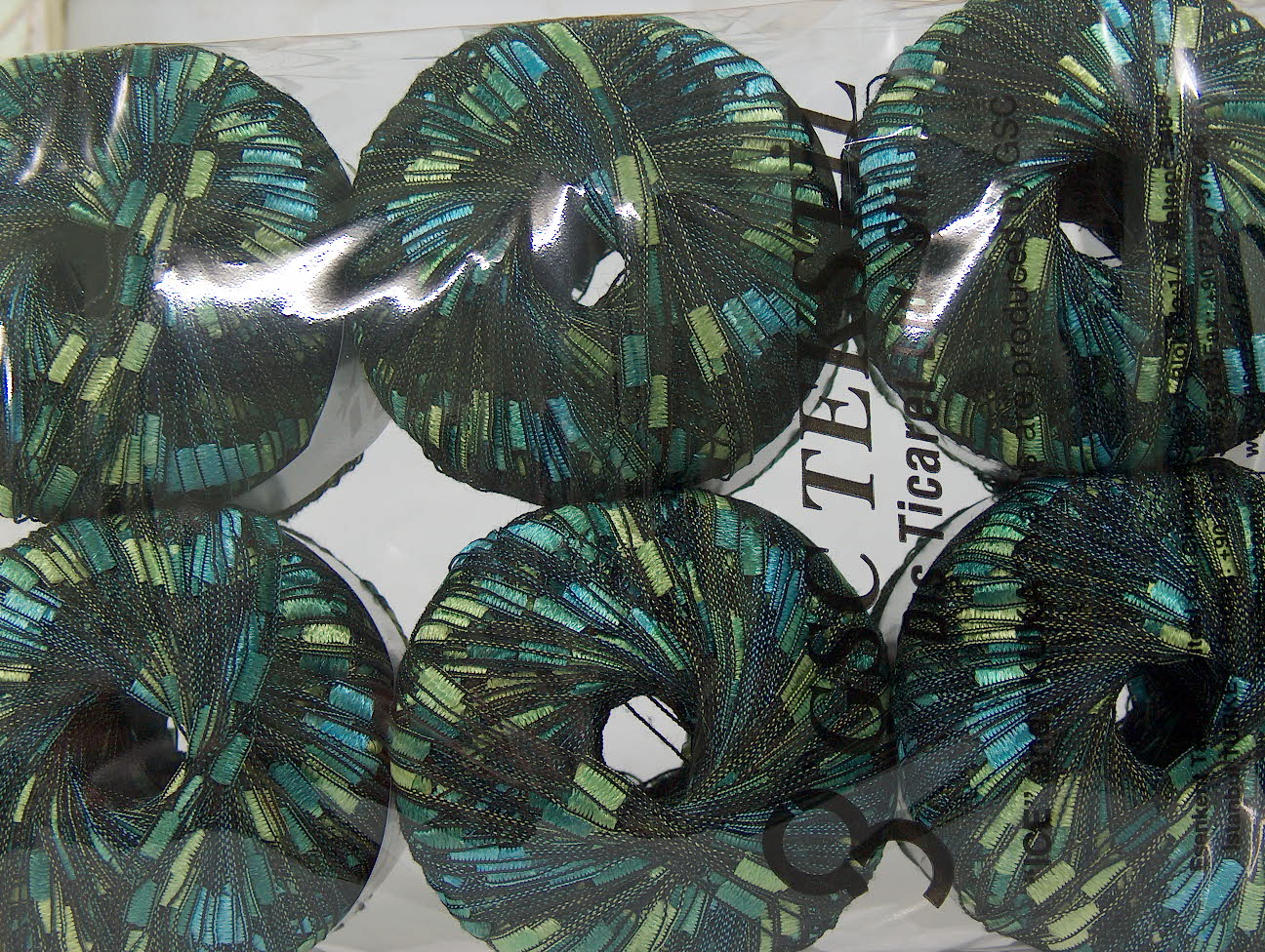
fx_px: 1903
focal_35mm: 52
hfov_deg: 36.8
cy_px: 476
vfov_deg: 28.1
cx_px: 632
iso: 100
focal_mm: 10.64
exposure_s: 1/6.57
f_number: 2.8
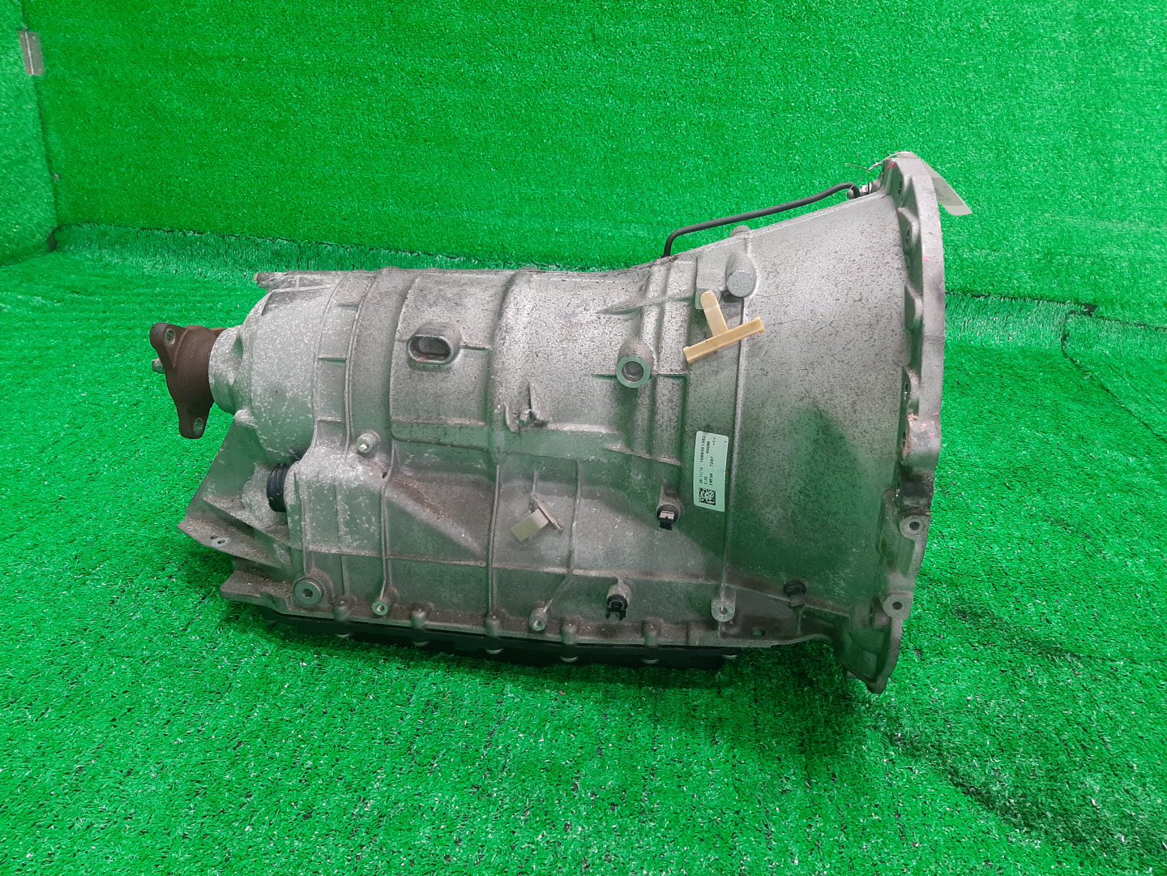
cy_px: 438
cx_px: 584
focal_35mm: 26
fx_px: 877
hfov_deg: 67.3
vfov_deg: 53.1
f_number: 1.7
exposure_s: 1/50
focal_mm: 3.93
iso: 135
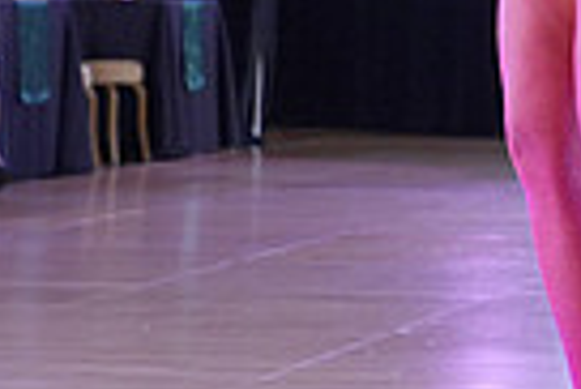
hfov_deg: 9.2
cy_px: -203
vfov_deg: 6.4
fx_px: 3441
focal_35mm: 213
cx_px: 1047
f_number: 4
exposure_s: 1/500
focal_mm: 50
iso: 2000
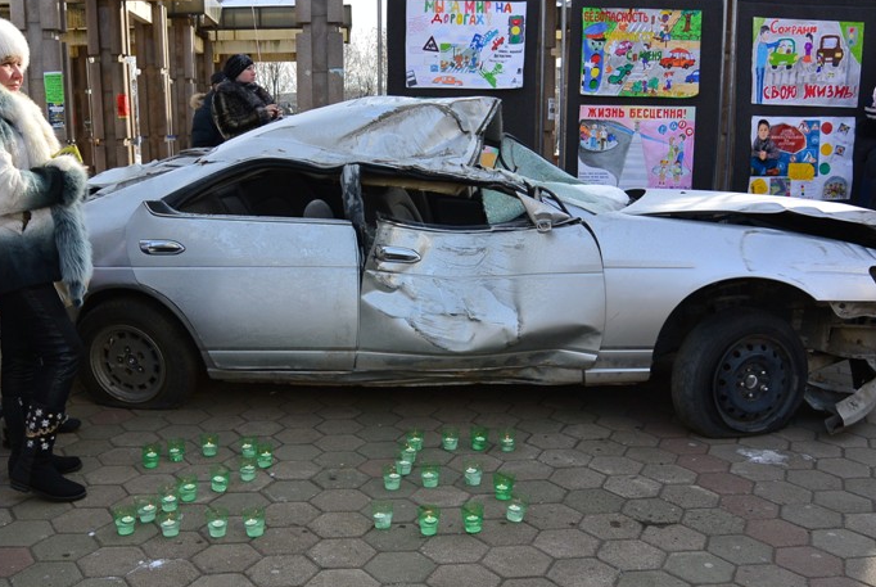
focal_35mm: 34
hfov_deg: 55.6
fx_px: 829
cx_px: 393
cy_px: 325
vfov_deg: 39.0
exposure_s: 1/400
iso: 100
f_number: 4.5
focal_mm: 11
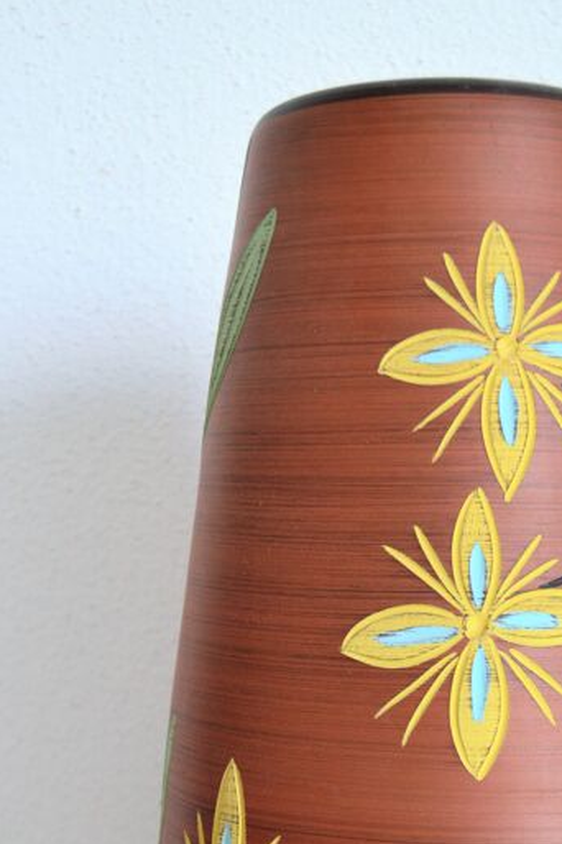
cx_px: 439
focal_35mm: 79
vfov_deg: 25.1
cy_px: 724
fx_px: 1852
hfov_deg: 17.1
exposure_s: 1/20
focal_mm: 30
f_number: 4.5
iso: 400
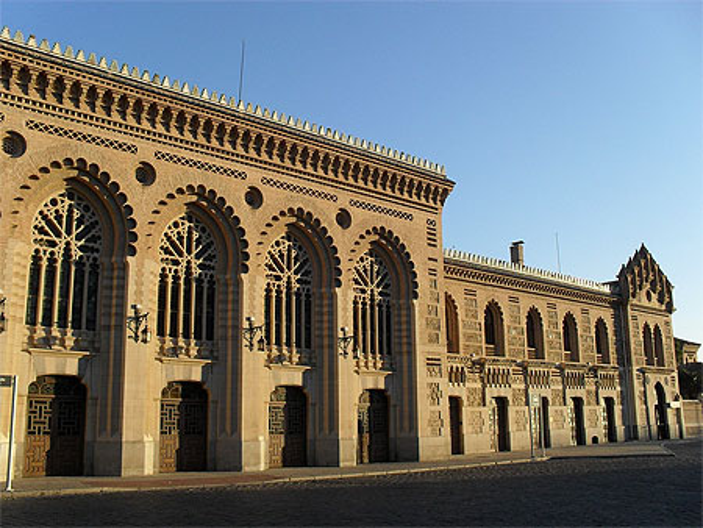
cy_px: 264
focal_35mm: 35
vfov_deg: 40.7
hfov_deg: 52.6
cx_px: 352
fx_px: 711
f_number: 8.4
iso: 100
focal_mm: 6.3
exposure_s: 1/90
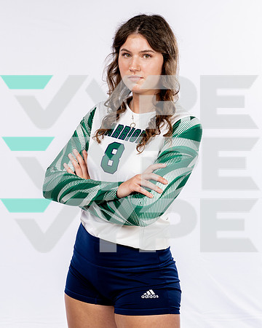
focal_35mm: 102
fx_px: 987
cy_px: 159
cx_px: 133
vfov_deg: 18.8
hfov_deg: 15.1
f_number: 6.3
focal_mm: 70
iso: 160
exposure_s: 1/250
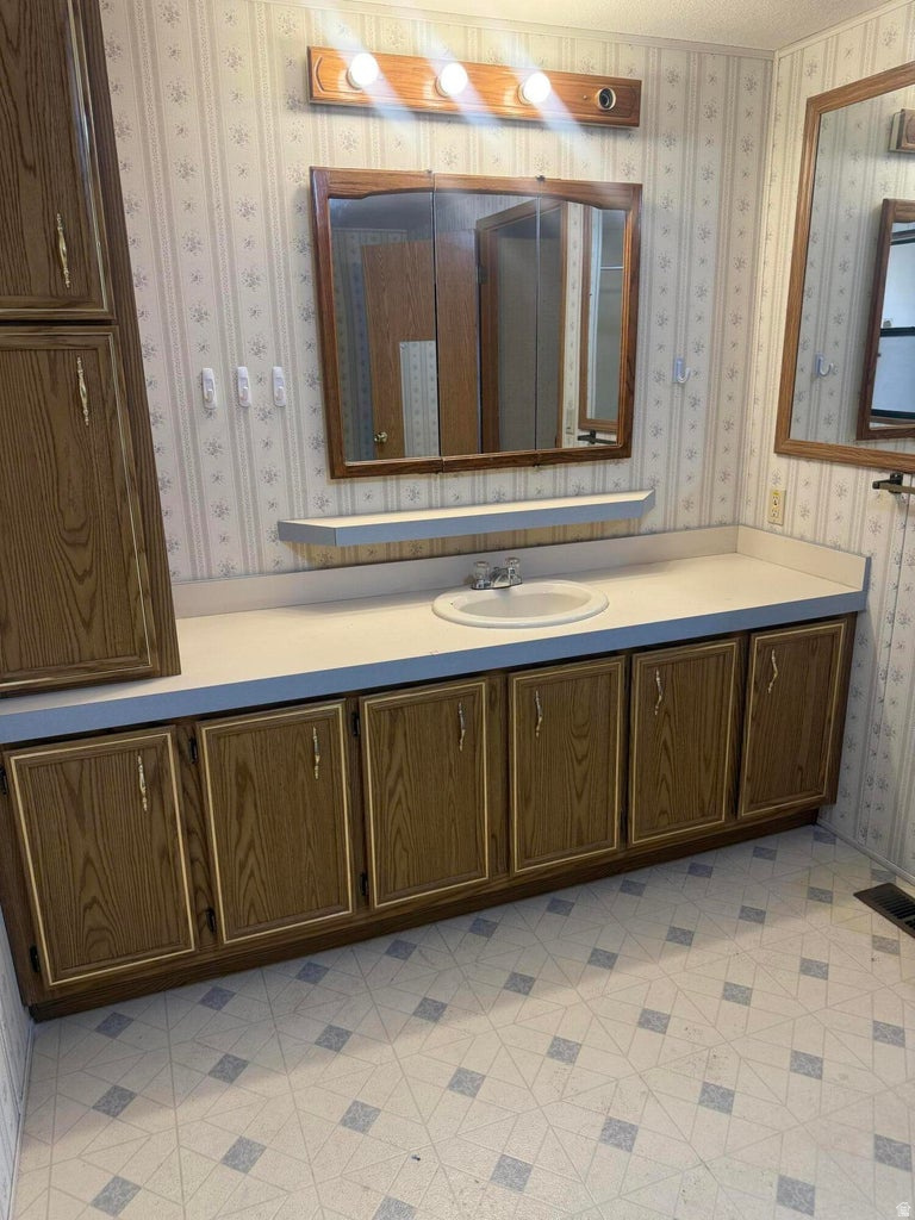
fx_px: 846
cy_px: 610
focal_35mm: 24
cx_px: 458
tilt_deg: -15.7
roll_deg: +1.1
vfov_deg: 71.6
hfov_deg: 56.8
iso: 160
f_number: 1.78
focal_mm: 6.76
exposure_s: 1/120
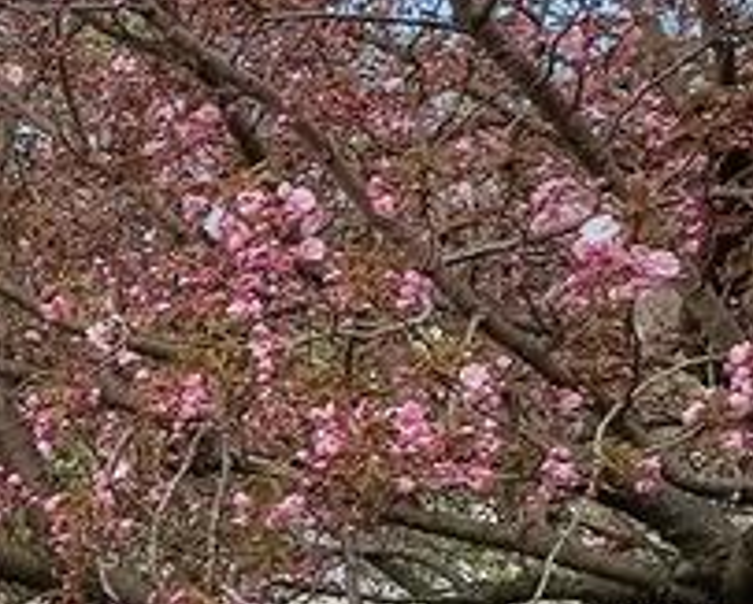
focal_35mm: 113
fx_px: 2522
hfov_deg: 9.7
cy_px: 332
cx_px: -1847
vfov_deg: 13.7
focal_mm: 17
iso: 640
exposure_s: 1/250
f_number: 11
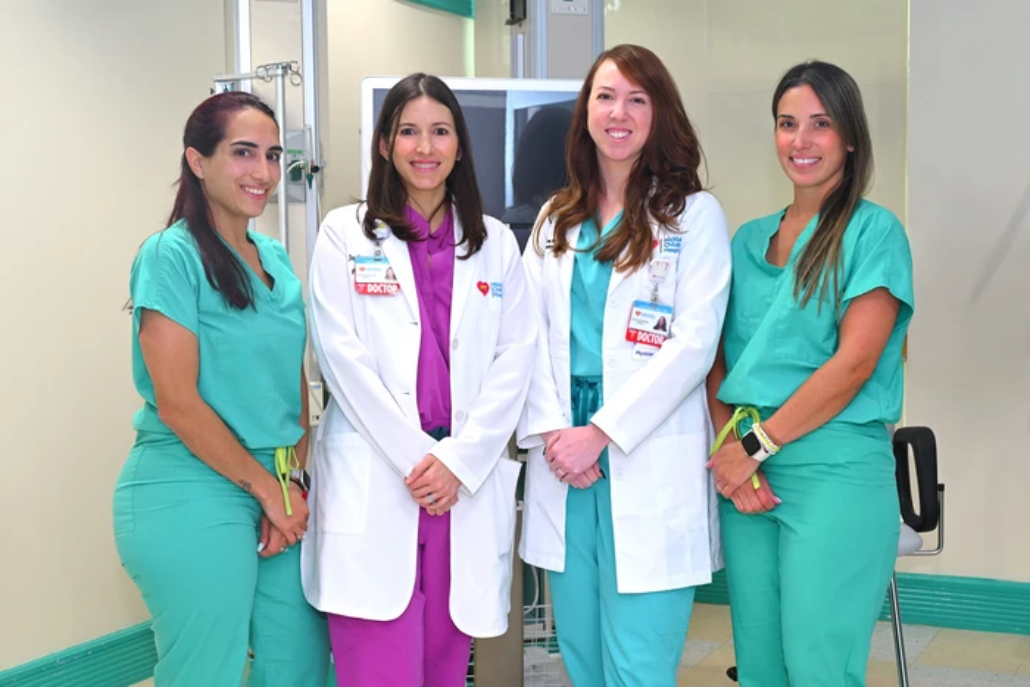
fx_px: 1173
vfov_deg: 32.6
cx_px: 515
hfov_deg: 47.4
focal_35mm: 41
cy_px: 344
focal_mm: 41
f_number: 6.3
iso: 800
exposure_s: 1/60
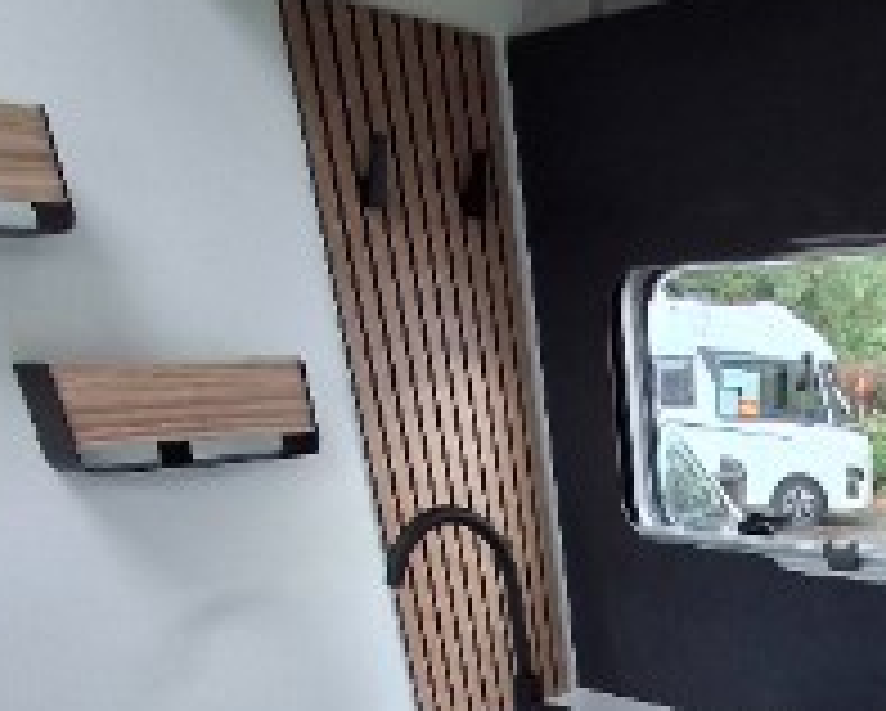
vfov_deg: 29.9
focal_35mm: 38
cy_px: 958
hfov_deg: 44.8
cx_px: 747
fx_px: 997
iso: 40
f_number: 2.2
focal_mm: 1.64
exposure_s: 1/40
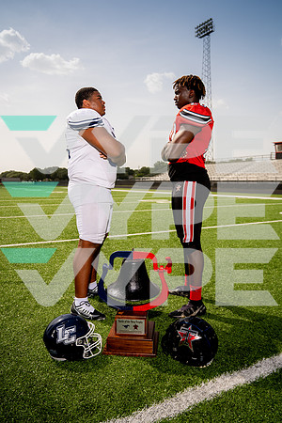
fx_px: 341
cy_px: 212
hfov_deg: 45.0
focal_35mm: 29
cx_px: 141
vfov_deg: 63.7
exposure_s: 1/1250
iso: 100
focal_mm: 29
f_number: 4.5
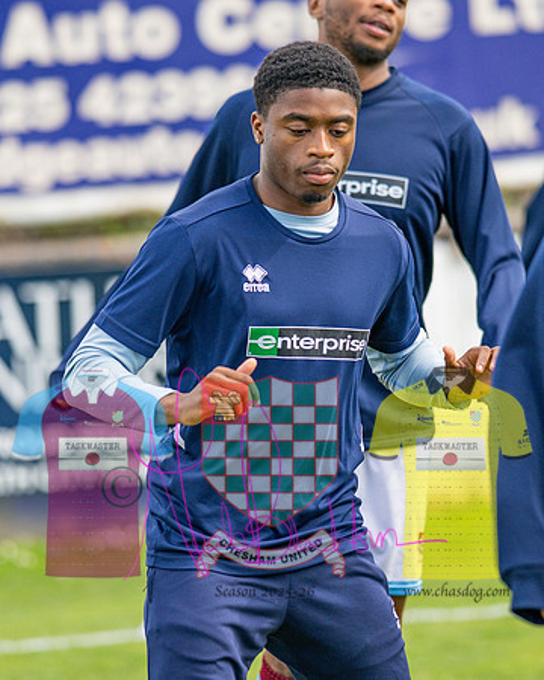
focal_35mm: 303
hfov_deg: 5.1
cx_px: 272
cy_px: 318
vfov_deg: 6.4
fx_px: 6093
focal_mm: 135
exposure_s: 1/3200
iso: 200
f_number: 2
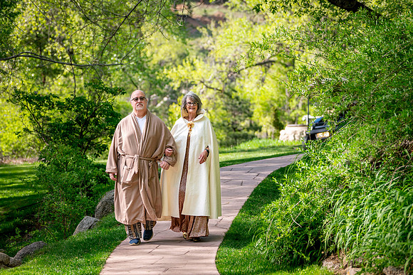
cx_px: 200
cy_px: 131
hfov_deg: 18.9
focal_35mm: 108
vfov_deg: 12.7
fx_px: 1239
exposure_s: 1/1250
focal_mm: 95
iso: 400
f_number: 3.2
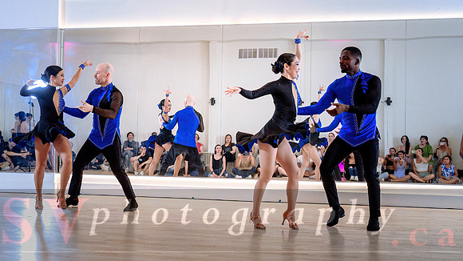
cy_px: 130
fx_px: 573
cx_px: 232
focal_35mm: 47
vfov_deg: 25.6
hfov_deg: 44.0
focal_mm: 44
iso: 1600
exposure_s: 1/250
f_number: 2.8
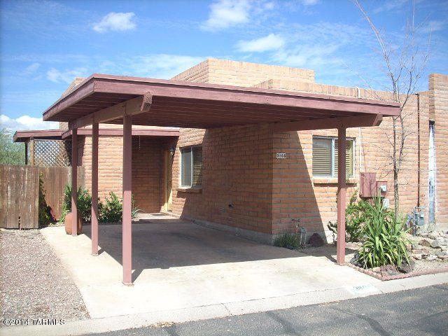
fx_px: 479
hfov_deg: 50.1
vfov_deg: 38.7
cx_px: 224
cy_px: 168
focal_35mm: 37
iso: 64
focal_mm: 6.2
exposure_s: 1/169
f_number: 5.6
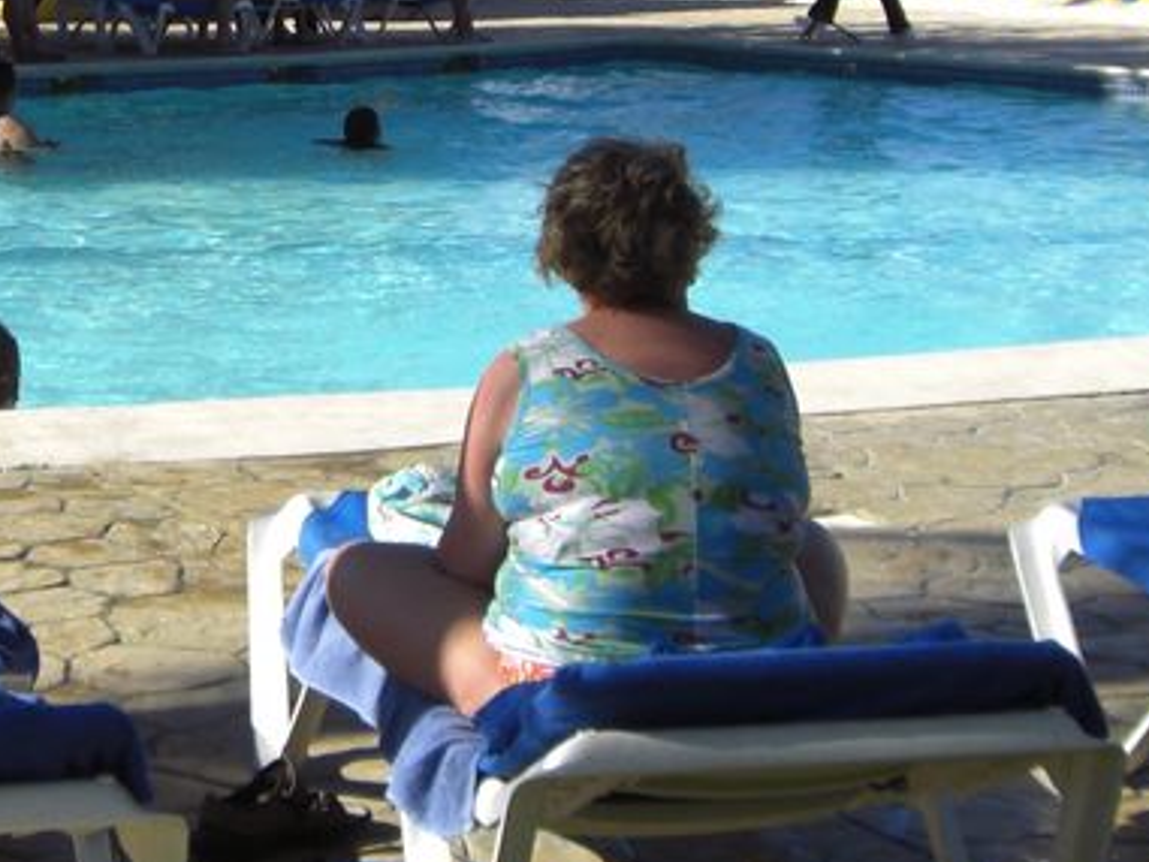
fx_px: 3387
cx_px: 229
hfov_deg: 19.1
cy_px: -57
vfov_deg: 14.2
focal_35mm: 102
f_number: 2.7
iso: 64
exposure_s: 1/1000
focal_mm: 6.2
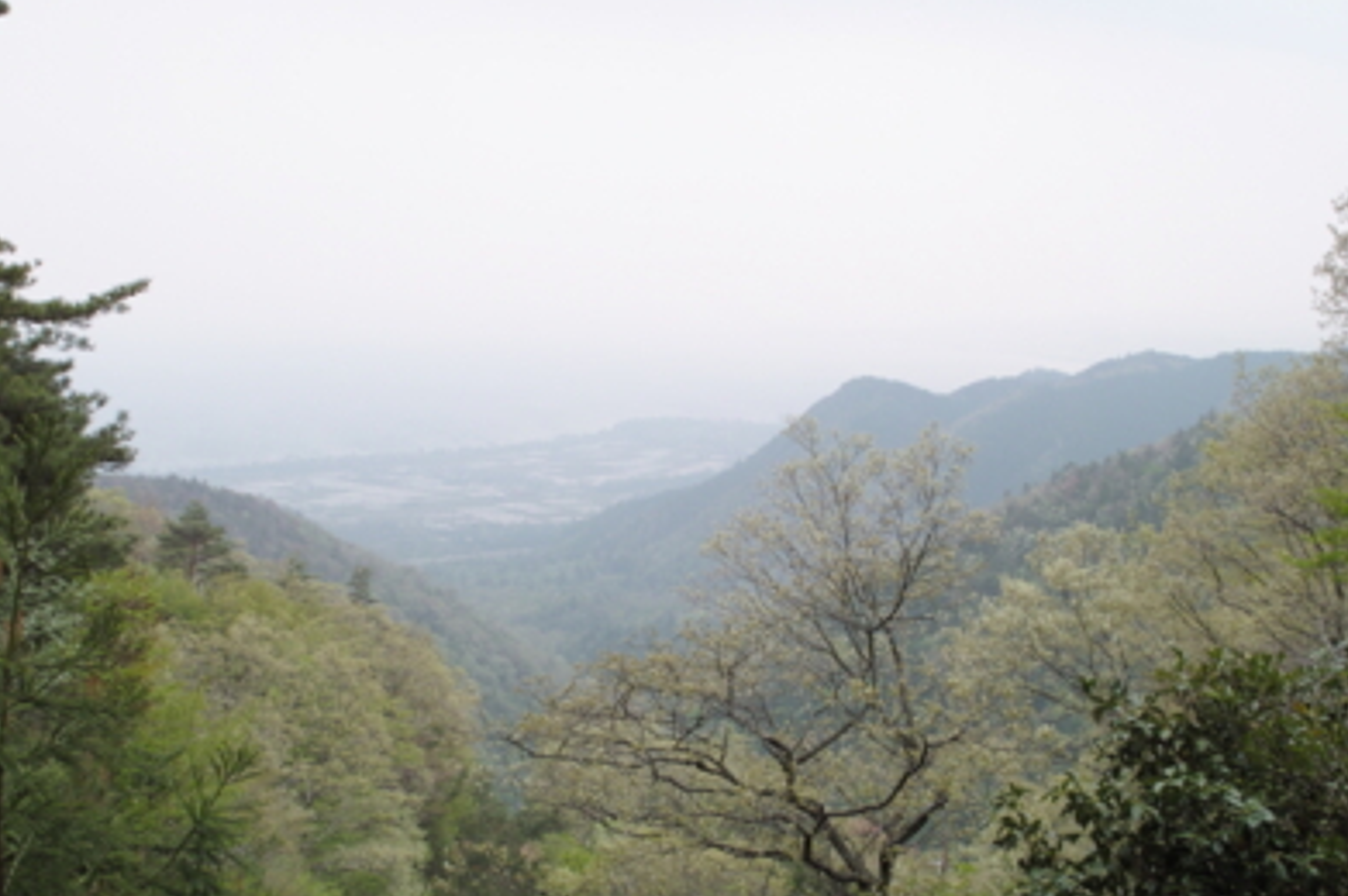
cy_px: 496
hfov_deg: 45.5
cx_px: 700
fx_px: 1609
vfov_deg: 31.1
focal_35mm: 43
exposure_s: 1/125
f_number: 6.3
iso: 100
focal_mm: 16.6
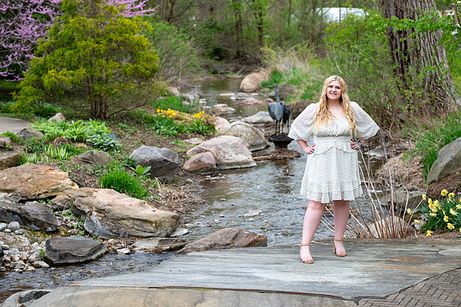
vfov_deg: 18.2
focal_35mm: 75
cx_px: 230
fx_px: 961
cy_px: 154
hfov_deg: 27.0
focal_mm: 50
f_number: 2.8
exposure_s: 1/320
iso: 250
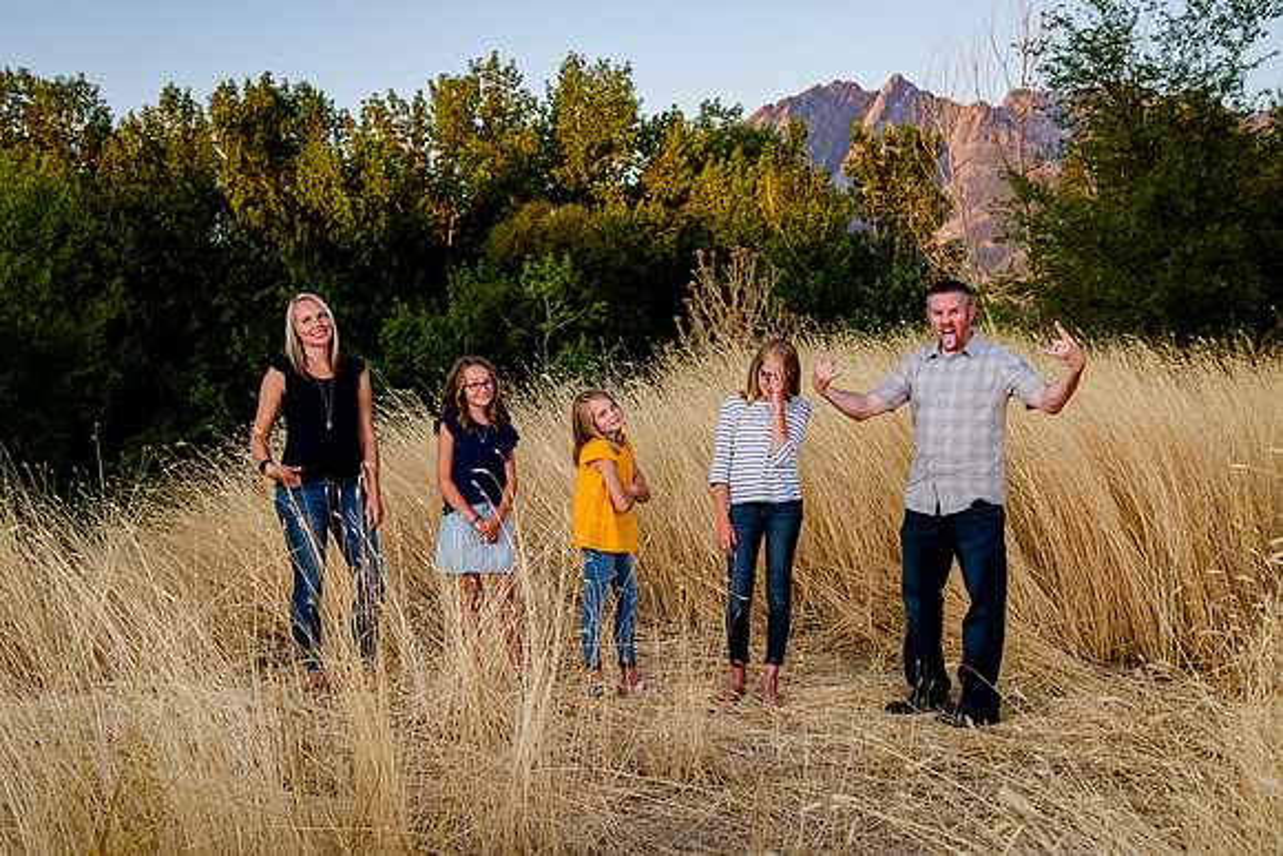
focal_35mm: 50
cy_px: 442
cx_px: 621
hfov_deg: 39.9
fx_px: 1766
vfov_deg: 27.3
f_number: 7.1
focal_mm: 48
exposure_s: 1/250
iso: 800
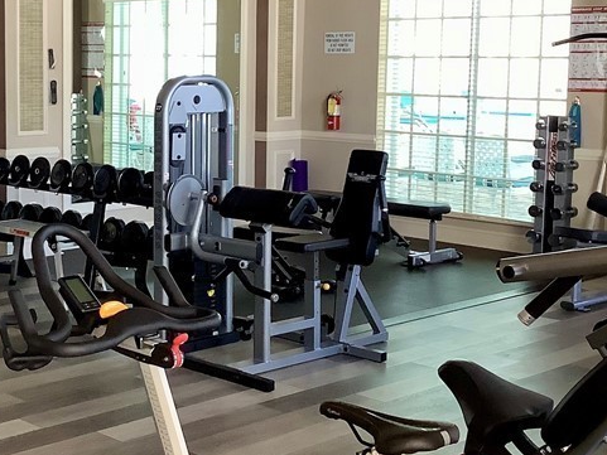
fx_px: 1158
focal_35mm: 66
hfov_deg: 28.6
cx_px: 103
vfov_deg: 22.2
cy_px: 171
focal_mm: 3.3
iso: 200
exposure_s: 1/50
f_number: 2.4
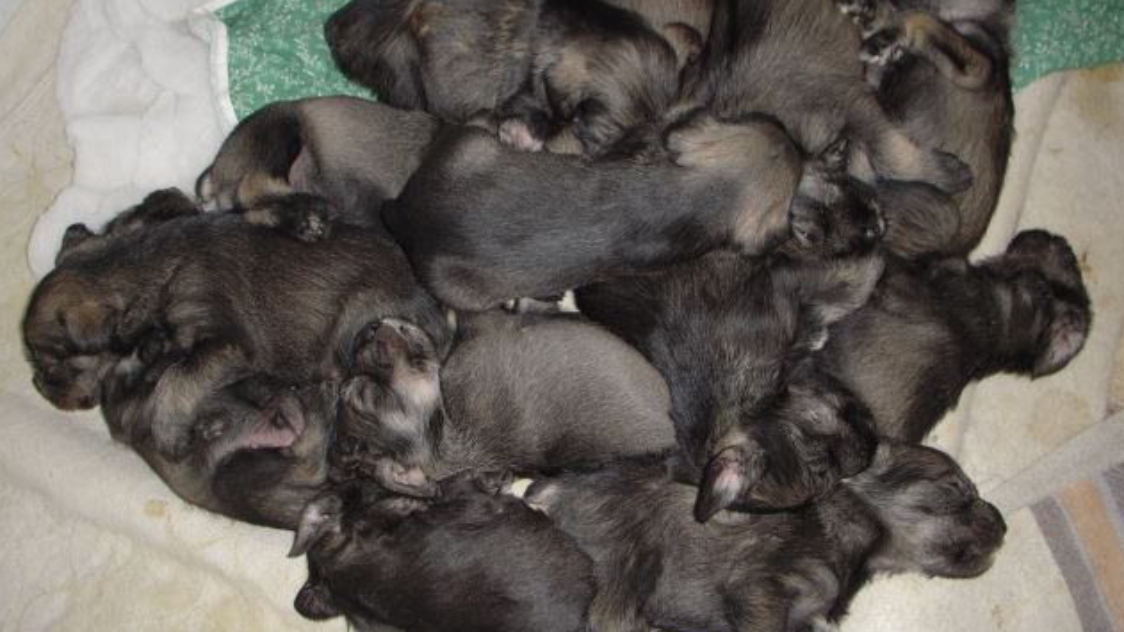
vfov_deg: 28.3
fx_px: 1252
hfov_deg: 48.4
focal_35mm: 42
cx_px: 565
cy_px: 281
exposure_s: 1/30
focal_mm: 6.3
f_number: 3.3
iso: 100
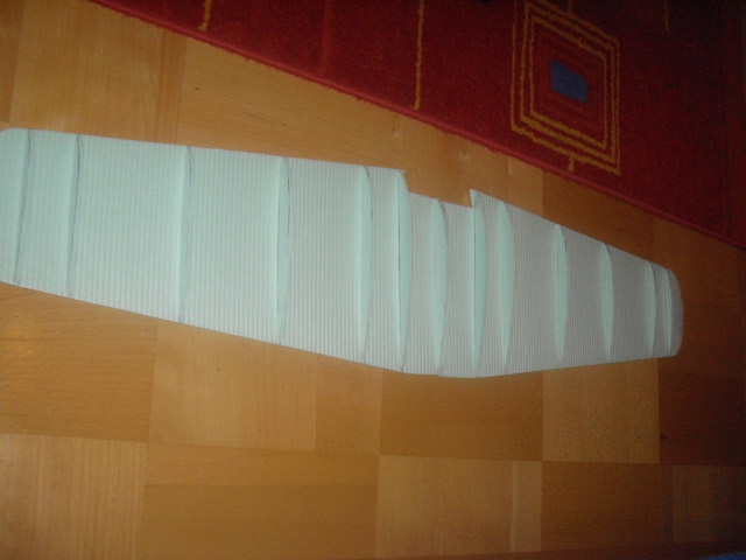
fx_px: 819
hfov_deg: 49.0
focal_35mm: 38
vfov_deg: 37.7
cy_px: 280
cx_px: 373
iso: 400
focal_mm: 7.9
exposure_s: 1/40
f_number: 2.8
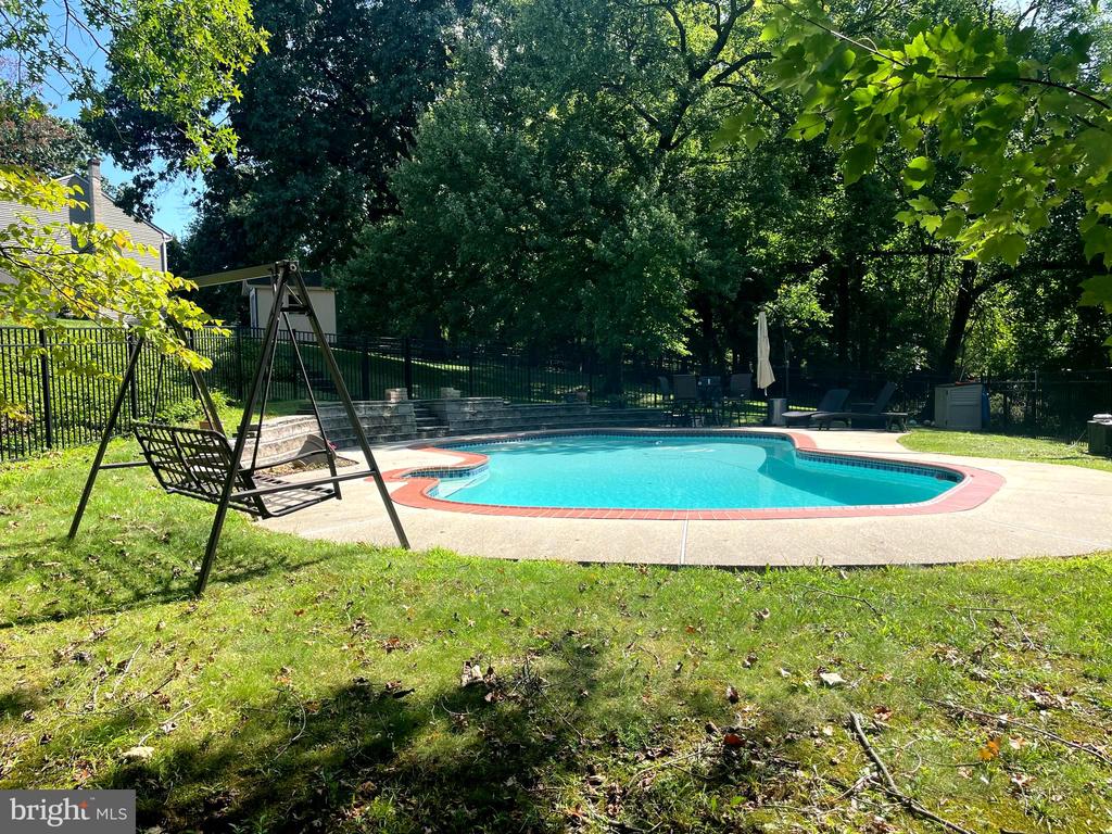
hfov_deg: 67.3
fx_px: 835
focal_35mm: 26
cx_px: 556
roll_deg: +1.4
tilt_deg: -1.7
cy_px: 417
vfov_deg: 53.1
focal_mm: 4.2
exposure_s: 1/1366
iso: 32
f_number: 1.6
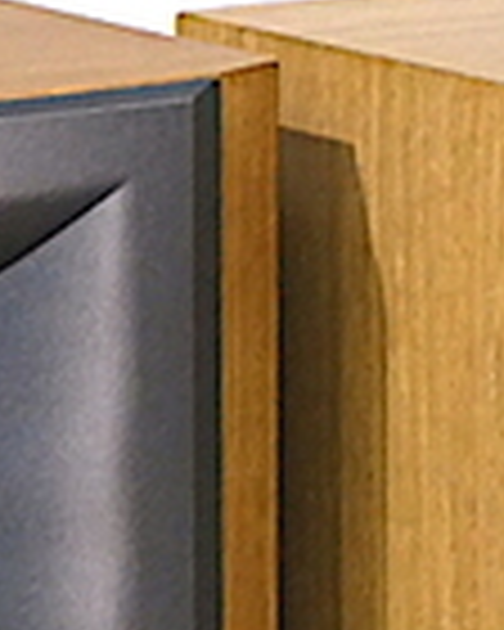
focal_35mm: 708
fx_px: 13201
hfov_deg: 2.2
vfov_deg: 2.7
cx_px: 225
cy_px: 1224
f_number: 5.1
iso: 200
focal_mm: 19
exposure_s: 1/3.2
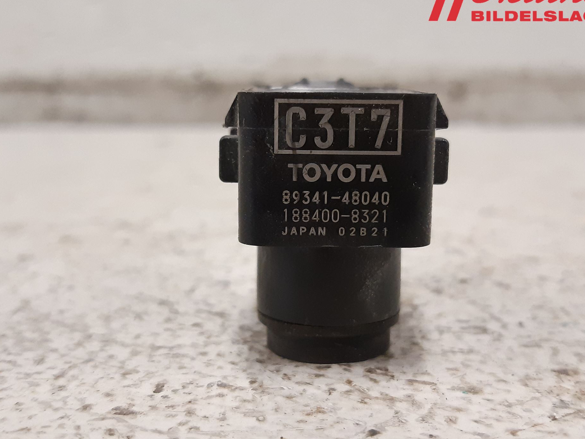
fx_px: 490
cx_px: 298
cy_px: 212
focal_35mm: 29
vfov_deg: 48.2
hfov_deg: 61.7
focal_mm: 3.93
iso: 250
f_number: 1.7
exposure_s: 1/50
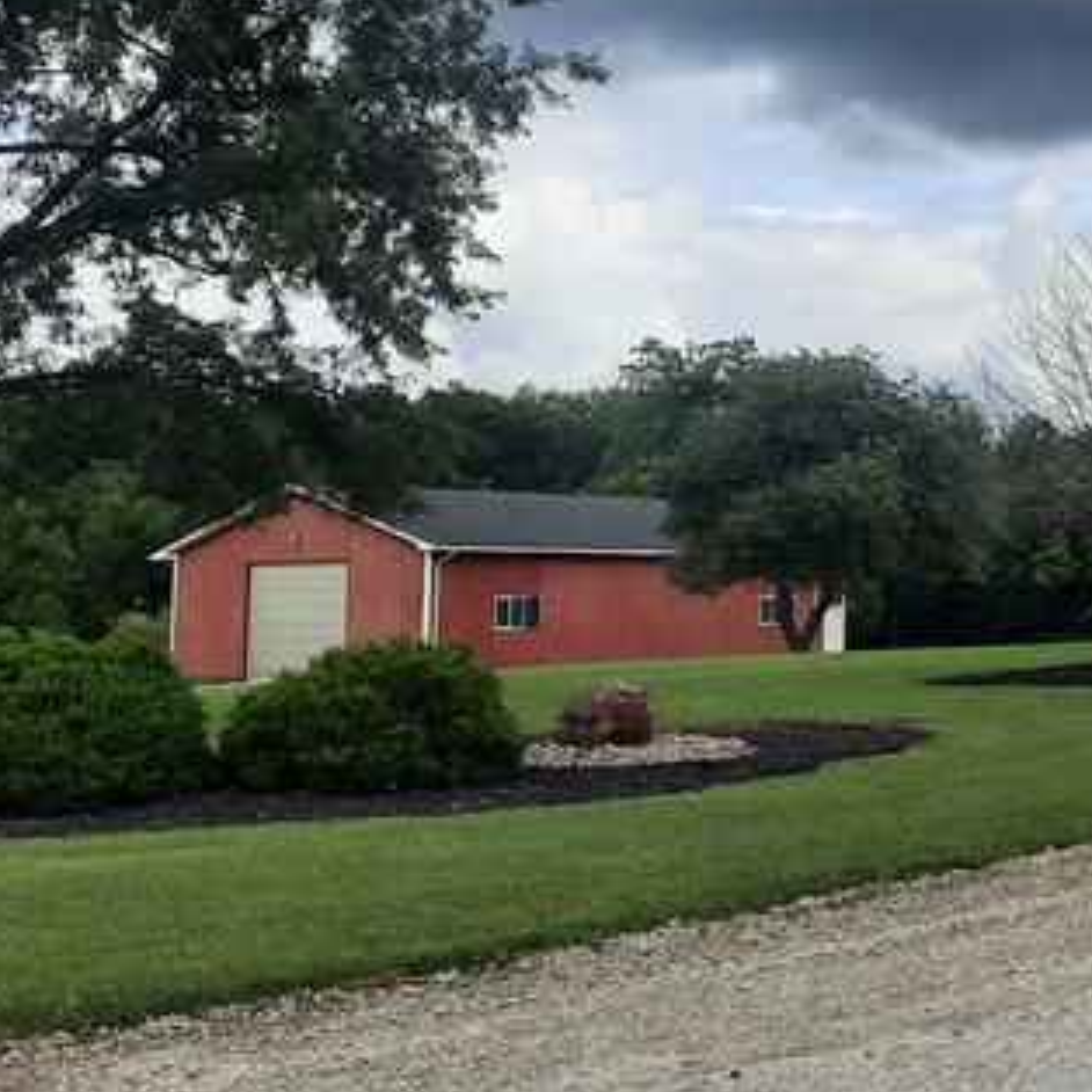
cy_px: 344
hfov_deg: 21.1
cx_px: 1537
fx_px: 2570
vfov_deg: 23.9
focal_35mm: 72
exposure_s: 1/1166
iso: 32
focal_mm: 4.6
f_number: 2
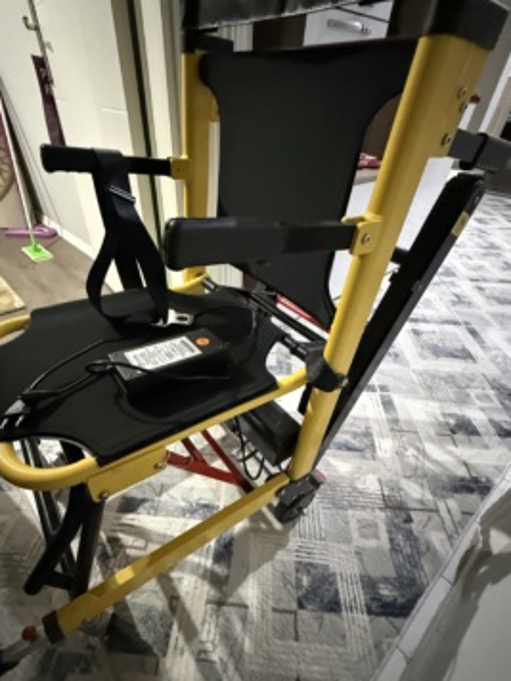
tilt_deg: -40.2
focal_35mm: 17
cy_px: 379
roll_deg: -2.0
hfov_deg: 74.6
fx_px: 335
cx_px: 233
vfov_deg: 90.7
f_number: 2.2
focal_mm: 2.22
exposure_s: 1/25
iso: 1250
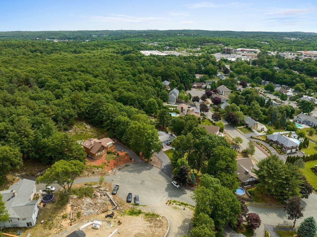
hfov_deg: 71.6
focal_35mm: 24
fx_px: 220
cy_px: 118
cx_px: 158
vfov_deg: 56.8
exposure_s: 1/240
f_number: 2.8
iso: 150
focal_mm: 12.29
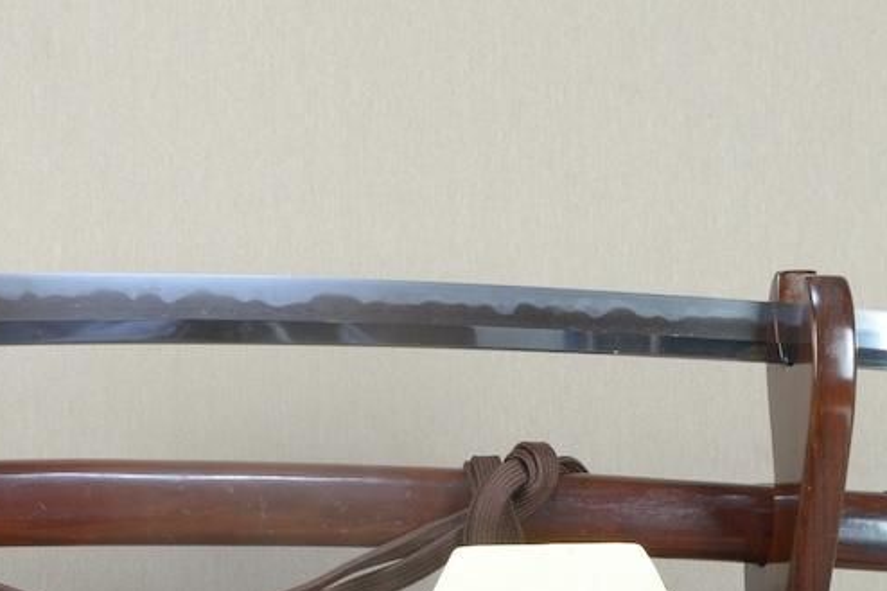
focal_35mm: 85
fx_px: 2093
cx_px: 255
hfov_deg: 23.7
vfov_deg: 16.0
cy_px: 403
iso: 400
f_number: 11
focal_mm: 20
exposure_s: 1/2
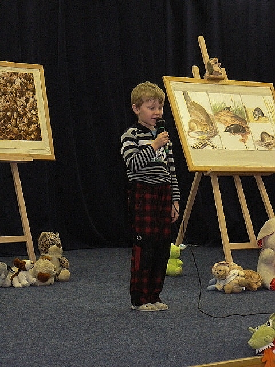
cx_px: 138
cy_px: 184
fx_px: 1186
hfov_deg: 13.2
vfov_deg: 17.6
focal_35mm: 112
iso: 200
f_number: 3.2
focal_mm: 18.6
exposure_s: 1/30
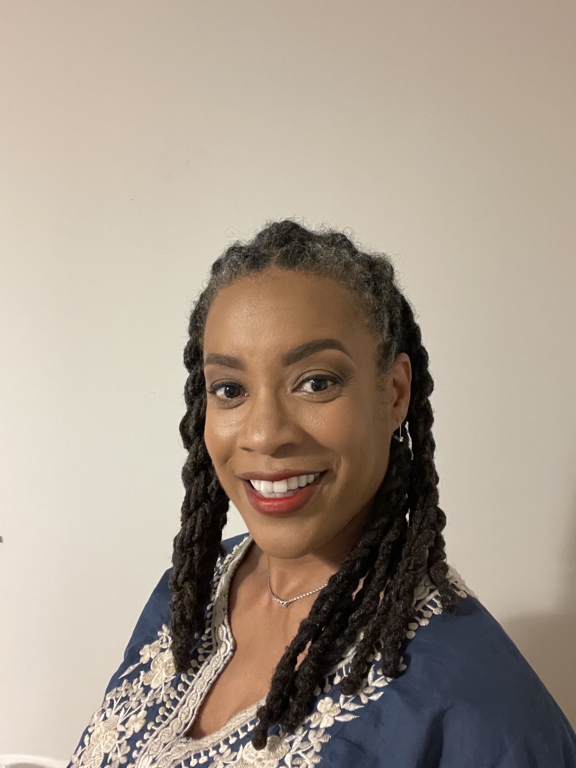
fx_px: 666
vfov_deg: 60.0
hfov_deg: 46.8
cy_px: 384
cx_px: 288
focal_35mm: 30
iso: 800
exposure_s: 1/26
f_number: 2.2
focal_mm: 2.71
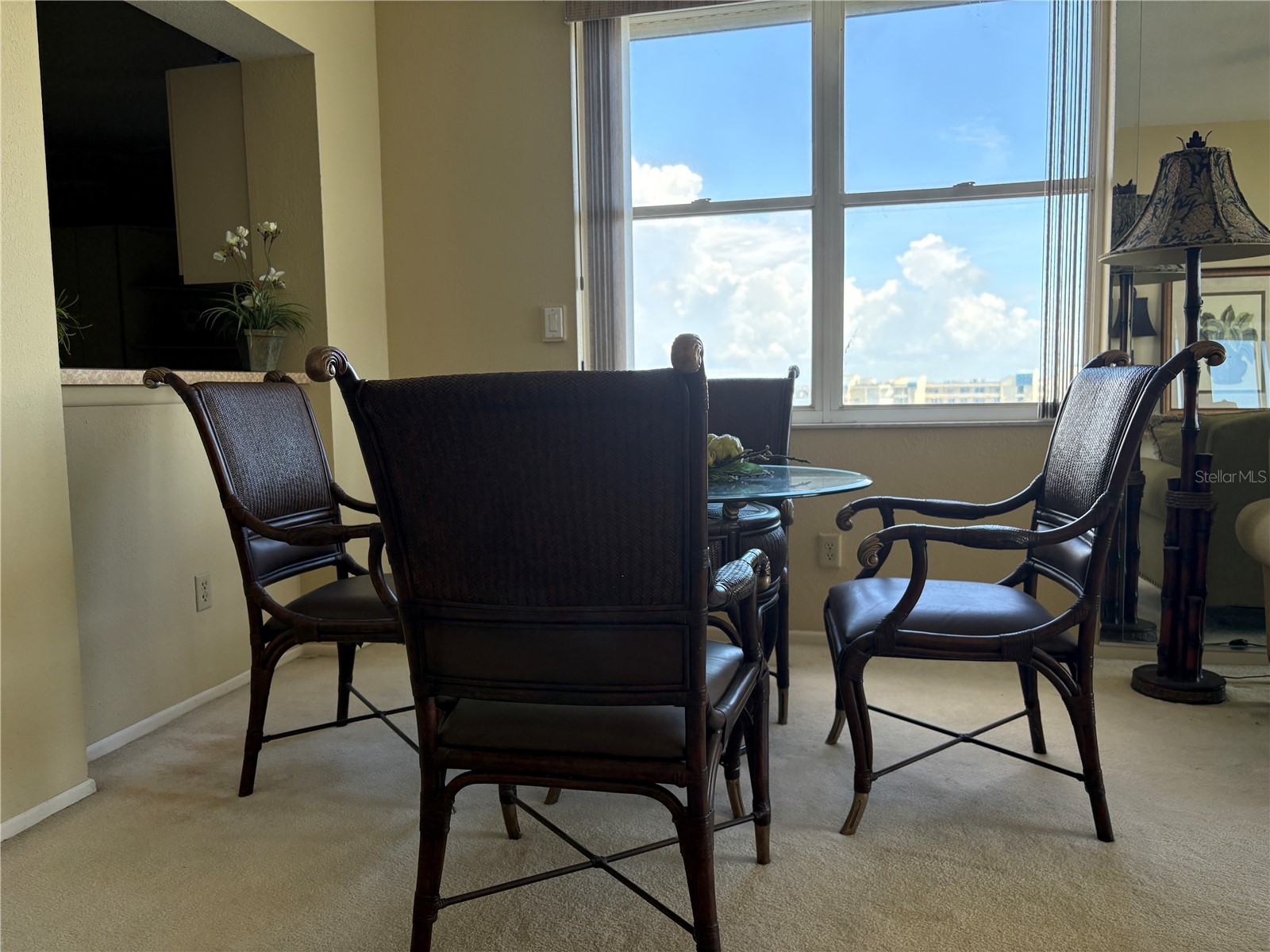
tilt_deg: -5.0
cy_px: 476
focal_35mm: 26
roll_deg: +1.5
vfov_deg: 53.1
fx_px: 954
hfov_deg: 67.3
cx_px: 635
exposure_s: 1/232
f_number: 1.6
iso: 100
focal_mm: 5.96
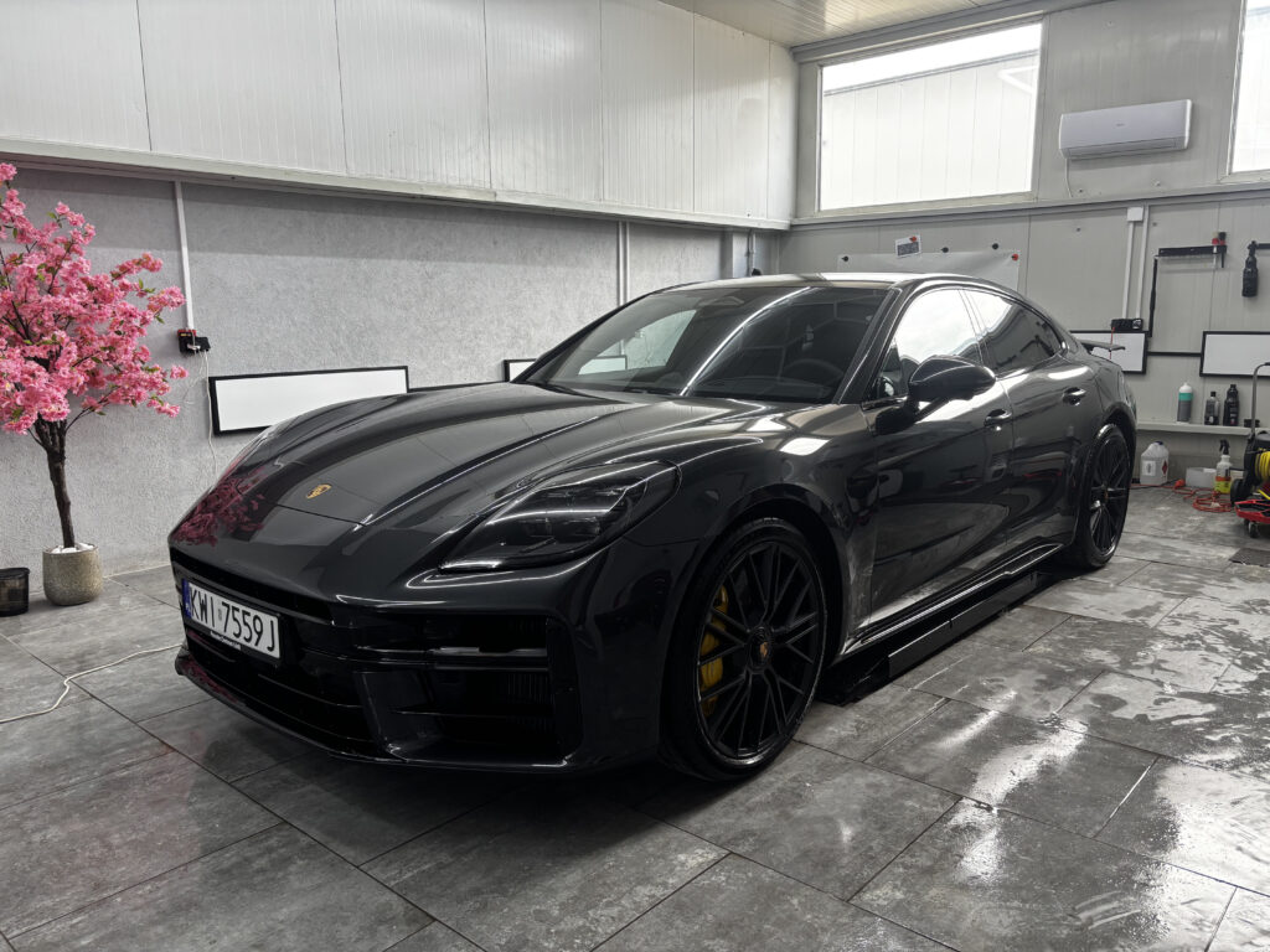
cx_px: 635
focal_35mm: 26
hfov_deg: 67.3
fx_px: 954
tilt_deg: -10.0
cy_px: 476
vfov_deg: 53.1
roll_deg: +0.3
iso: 100
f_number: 1.6
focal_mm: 5.96
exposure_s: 1/100
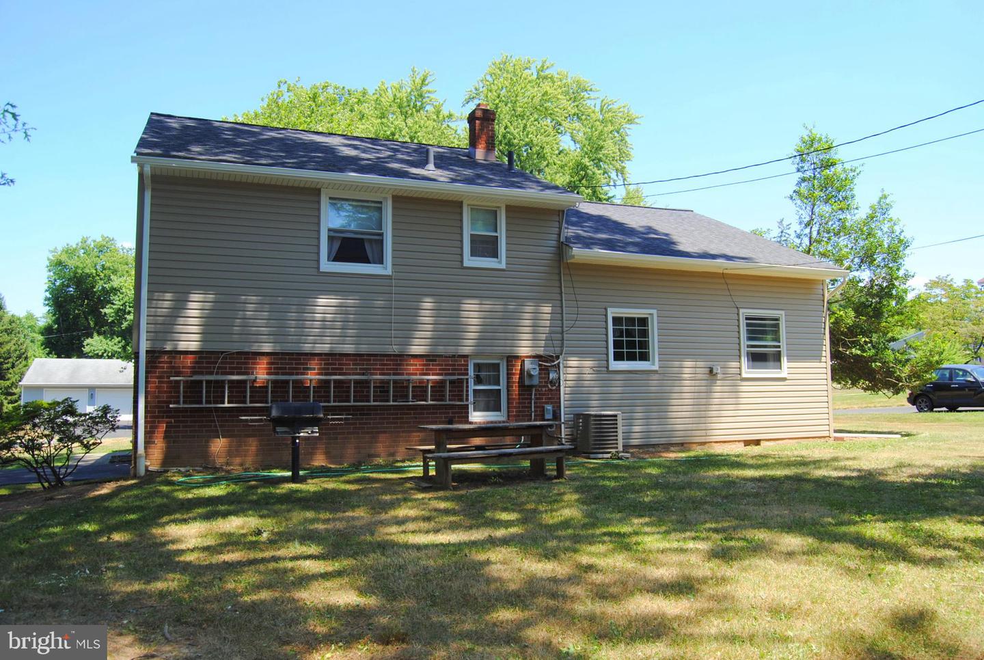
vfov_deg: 48.1
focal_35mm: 27
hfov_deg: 67.3
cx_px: 492
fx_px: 739
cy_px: 330
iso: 100
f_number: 5.6
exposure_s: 1/200
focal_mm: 18
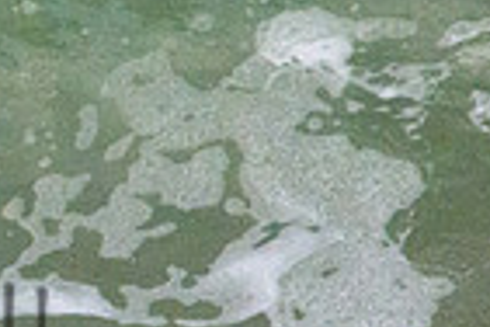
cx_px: -568
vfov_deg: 0.3
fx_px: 56019
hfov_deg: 0.5
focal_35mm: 4116
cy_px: 104
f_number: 11
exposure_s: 1/3200
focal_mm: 800
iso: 6400
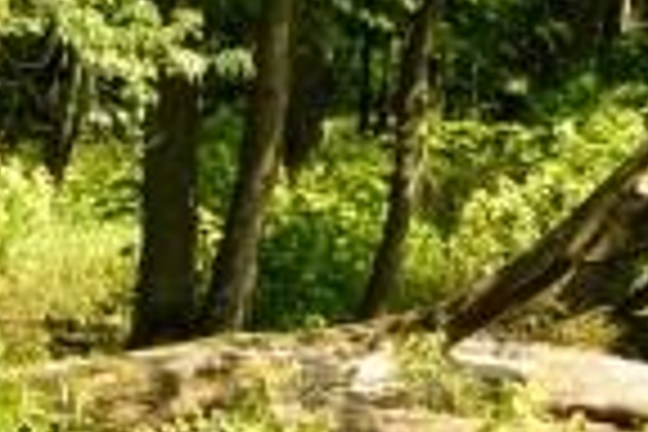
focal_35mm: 326
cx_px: -783
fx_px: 5868
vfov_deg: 4.2
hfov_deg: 6.1
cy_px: 695
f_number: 11
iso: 640
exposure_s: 1/200
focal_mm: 46
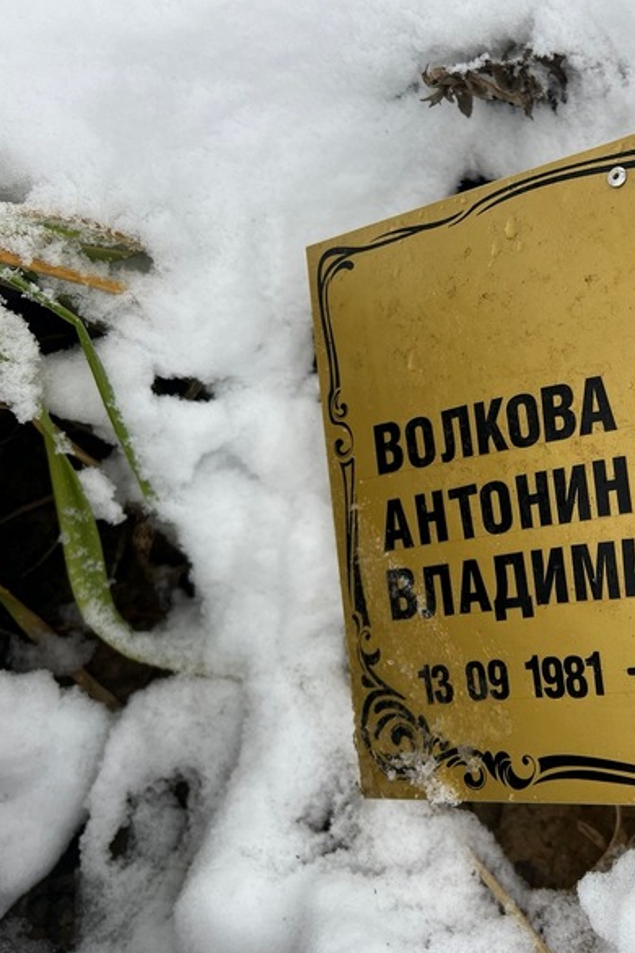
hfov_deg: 33.5
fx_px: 979
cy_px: 472
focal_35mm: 37
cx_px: 606
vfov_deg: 51.9
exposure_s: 1/219
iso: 40
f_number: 1.5
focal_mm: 5.7
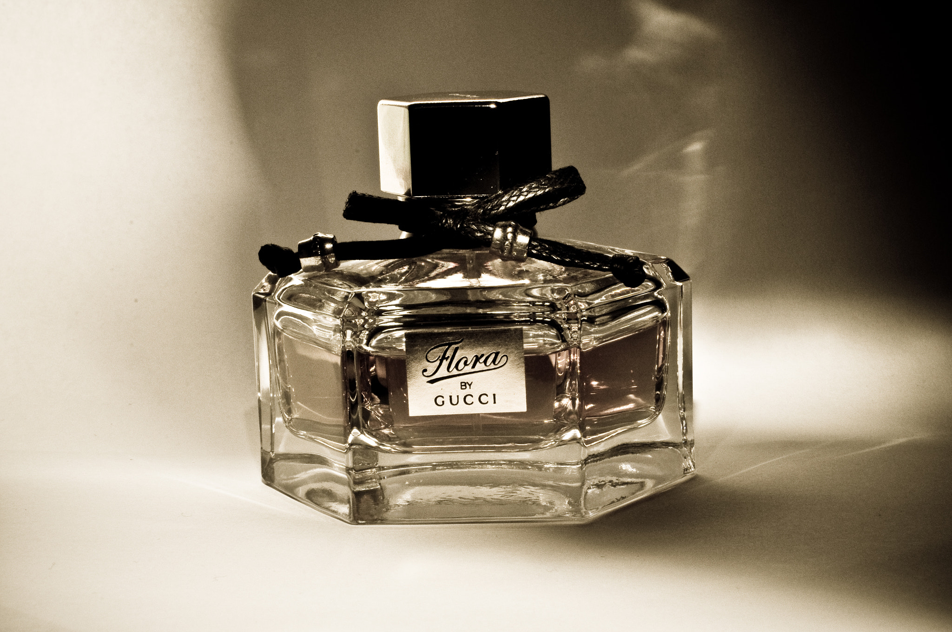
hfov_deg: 27.0
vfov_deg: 18.1
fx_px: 1981
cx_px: 476
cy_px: 316
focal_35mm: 75
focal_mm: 50
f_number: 22
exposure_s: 1/60
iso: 200
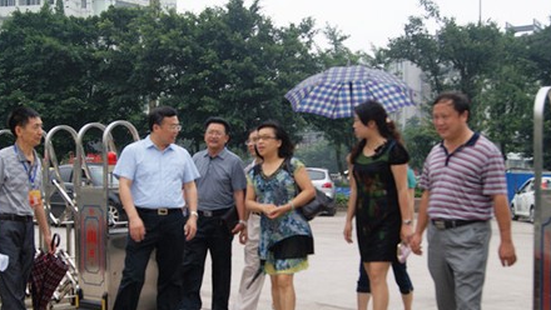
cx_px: 257
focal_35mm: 50
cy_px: 189
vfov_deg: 23.9
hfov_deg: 41.3
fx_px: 731
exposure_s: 1/50
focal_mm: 28
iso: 100
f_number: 5
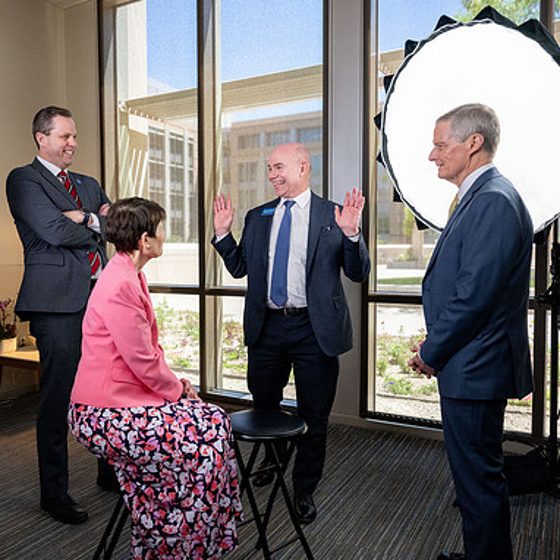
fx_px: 567
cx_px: 207
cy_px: 279
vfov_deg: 52.5
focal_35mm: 31
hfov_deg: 51.9
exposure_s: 1/400
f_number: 4
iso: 2500
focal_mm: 24
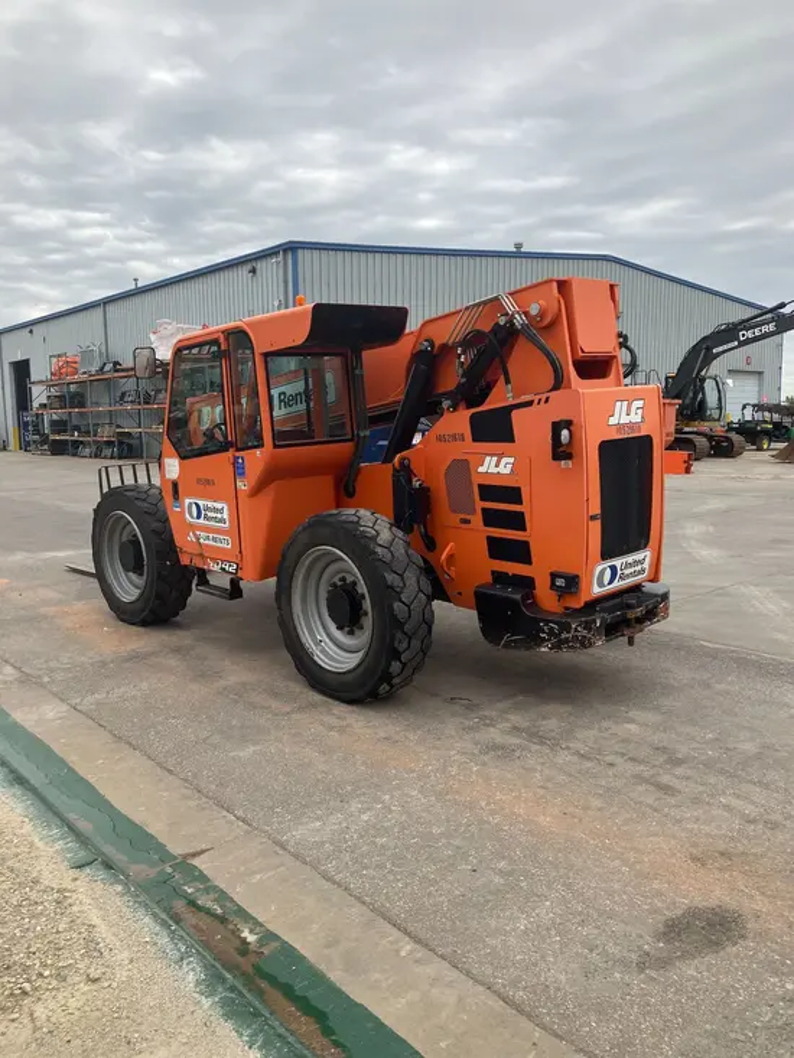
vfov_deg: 63.4
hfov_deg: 49.8
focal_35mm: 28
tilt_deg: -7.2
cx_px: 397
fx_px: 856
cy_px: 529
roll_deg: +0.5
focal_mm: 3.99
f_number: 1.8
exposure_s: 1/1056
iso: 32
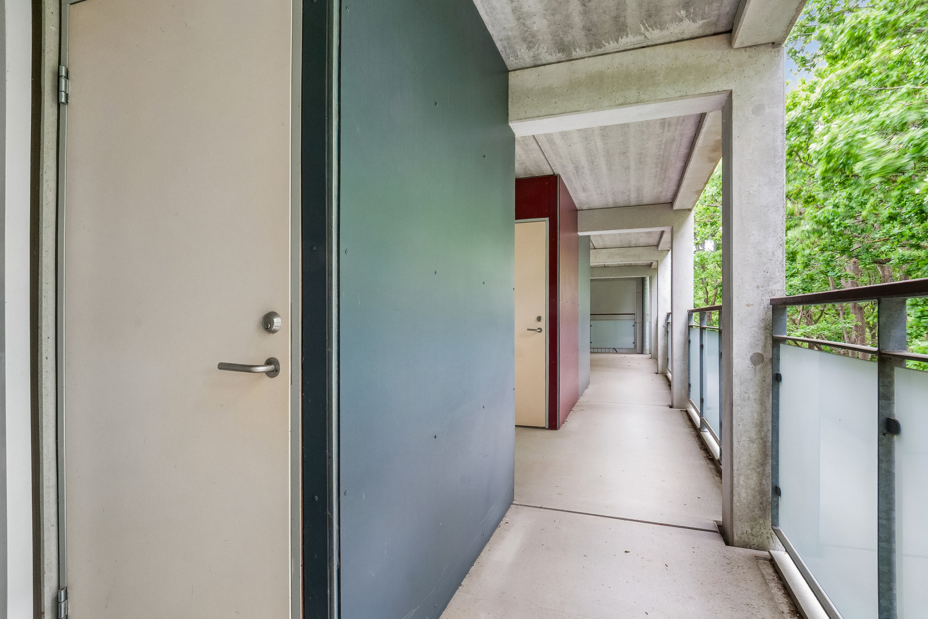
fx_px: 464
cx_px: 464
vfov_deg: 67.4
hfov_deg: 90.0
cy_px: 310
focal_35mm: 18
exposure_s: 1/8
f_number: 10
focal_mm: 12
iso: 200
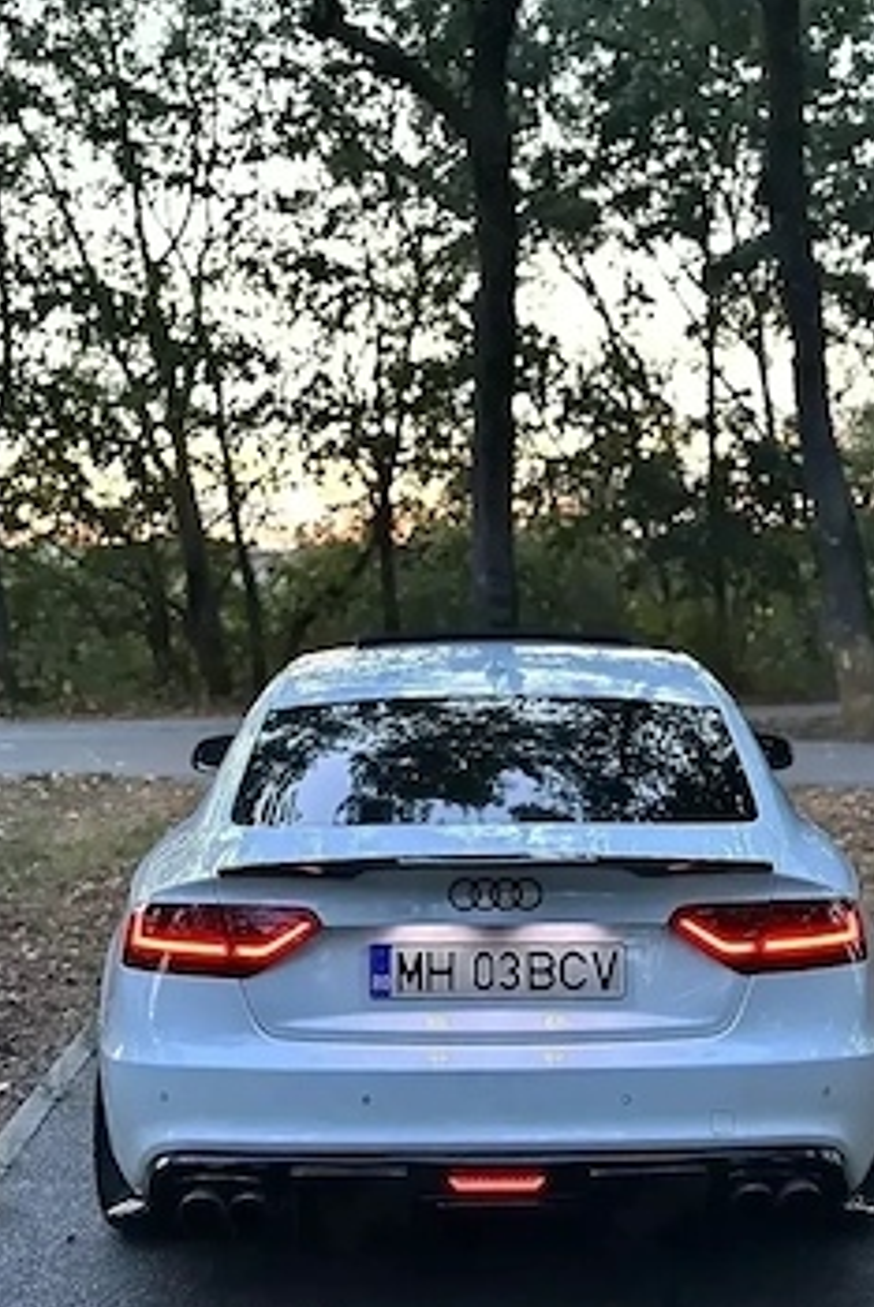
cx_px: 519
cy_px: 612
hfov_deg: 23.8
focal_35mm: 57
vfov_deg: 35.0
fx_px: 2071
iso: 250
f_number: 1.78
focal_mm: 6.86
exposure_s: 1/50
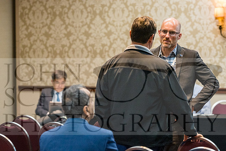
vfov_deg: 7.2
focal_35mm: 192
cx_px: 113
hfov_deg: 10.7
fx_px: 1206
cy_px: 76
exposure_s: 1/160
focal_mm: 128
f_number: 3.5
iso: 3200
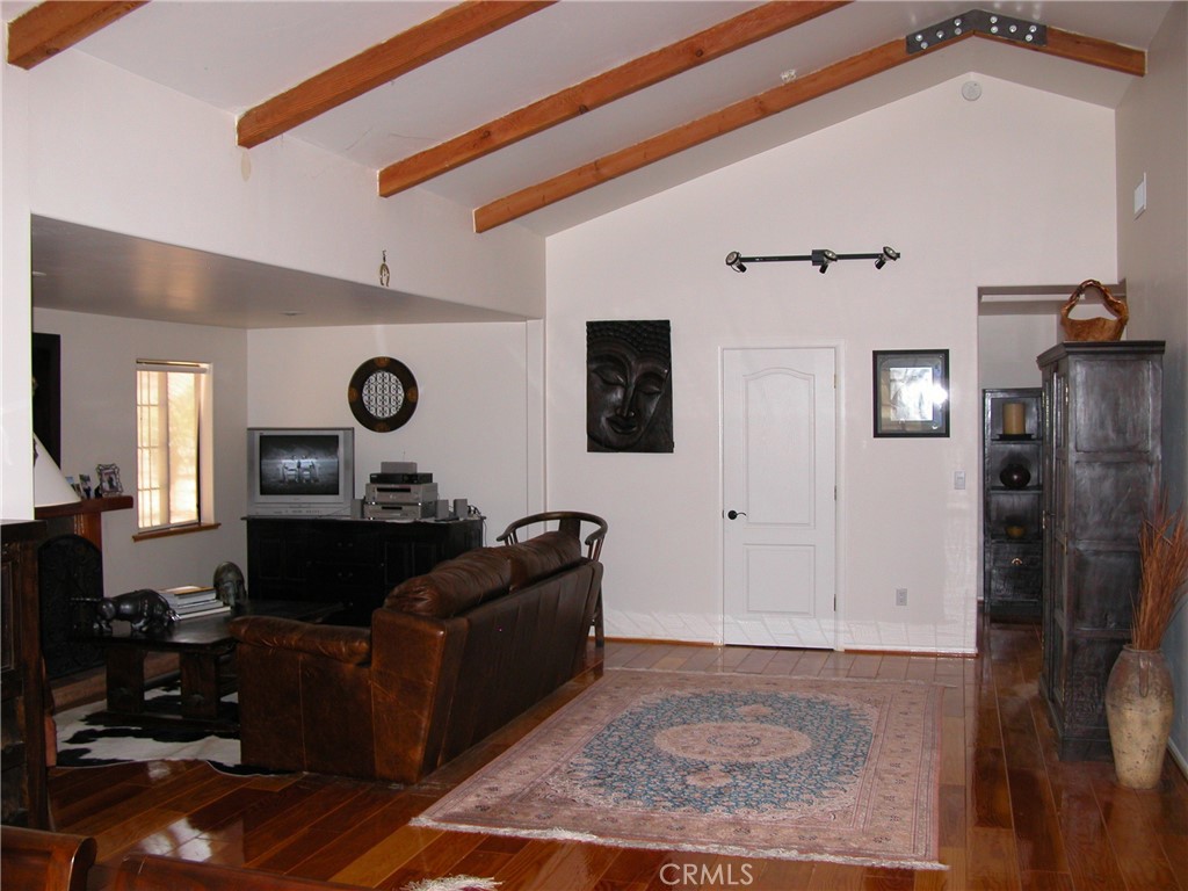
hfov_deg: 52.6
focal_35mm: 35
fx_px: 1201
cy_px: 446
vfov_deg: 40.7
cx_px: 594
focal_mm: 8.9
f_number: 2.8
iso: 200
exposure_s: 1/60
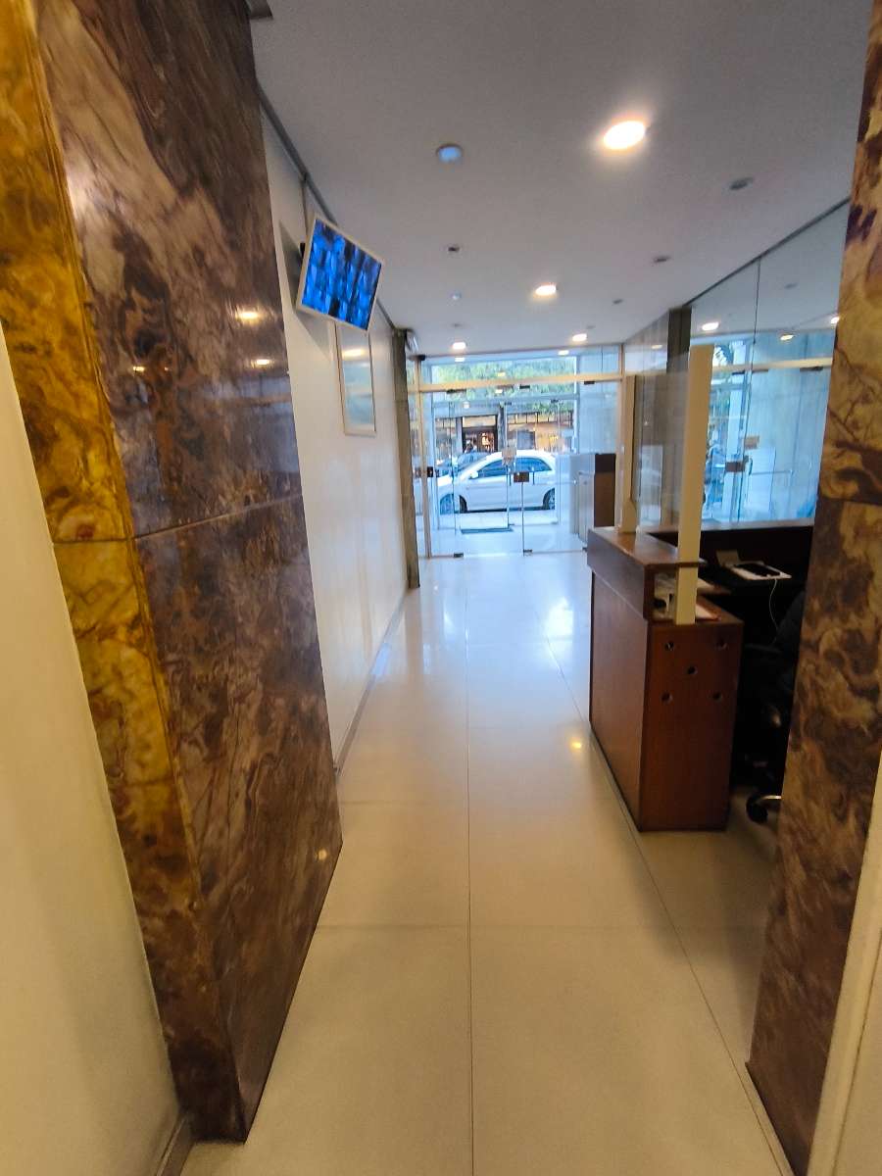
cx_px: 441
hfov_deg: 78.1
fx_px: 544
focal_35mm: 16
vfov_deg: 94.5
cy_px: 588
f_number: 2.2
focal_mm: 1.65
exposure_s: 1/40
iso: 200
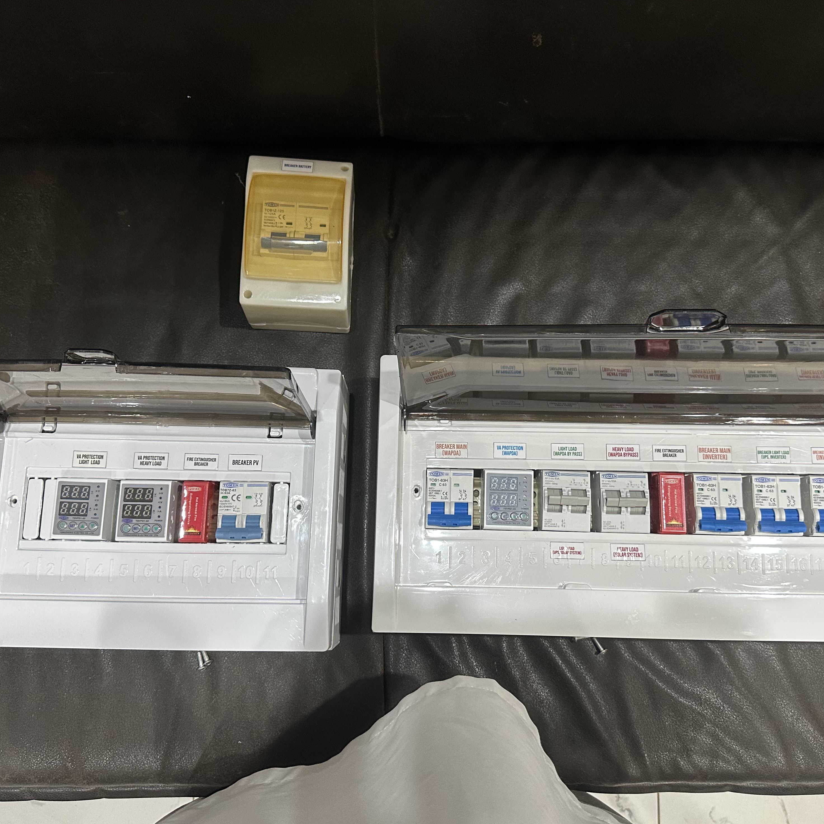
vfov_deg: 55.6
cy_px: 419
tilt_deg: -83.4
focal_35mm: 29
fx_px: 781
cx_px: 438
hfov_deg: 55.6
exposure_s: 1/50
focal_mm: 6.86
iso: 320
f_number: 1.78
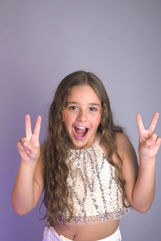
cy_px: 120
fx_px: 352
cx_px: 80
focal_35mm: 52
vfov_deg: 37.9
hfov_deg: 25.8
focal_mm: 35
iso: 125
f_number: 5.7
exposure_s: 1/60
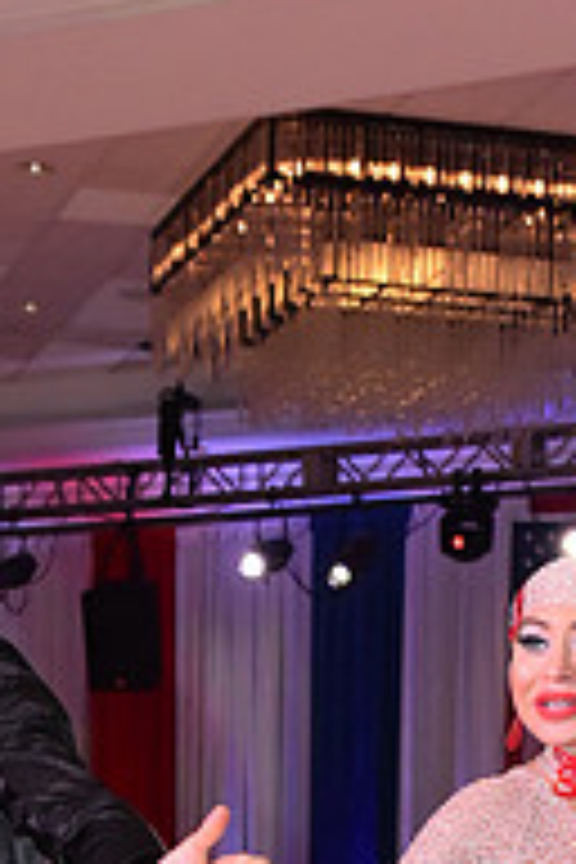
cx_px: 326
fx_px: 3192
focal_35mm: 133
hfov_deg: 10.3
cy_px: 1102
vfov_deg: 14.8
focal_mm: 44
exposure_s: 1/320
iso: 2500
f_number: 7.1
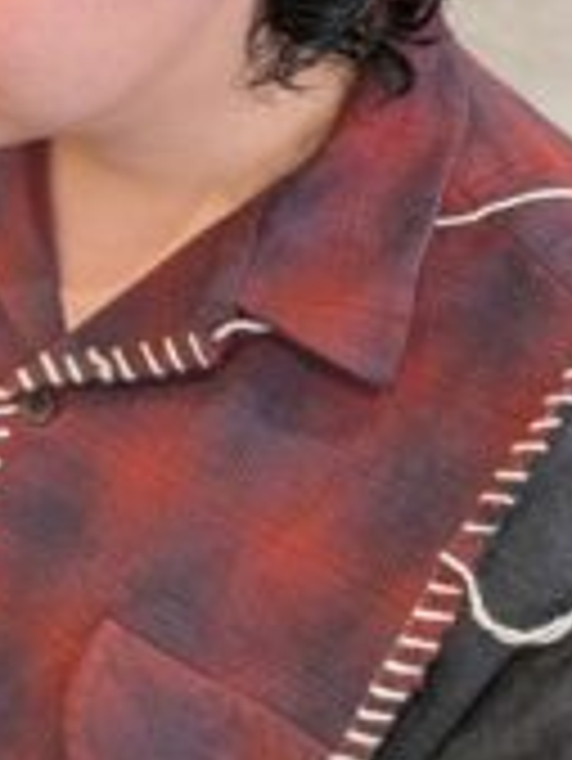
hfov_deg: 22.4
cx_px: 50
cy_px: -162
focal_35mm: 64
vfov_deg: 26.7
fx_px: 1408
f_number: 1.7
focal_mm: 4.53
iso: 39
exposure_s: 1/40
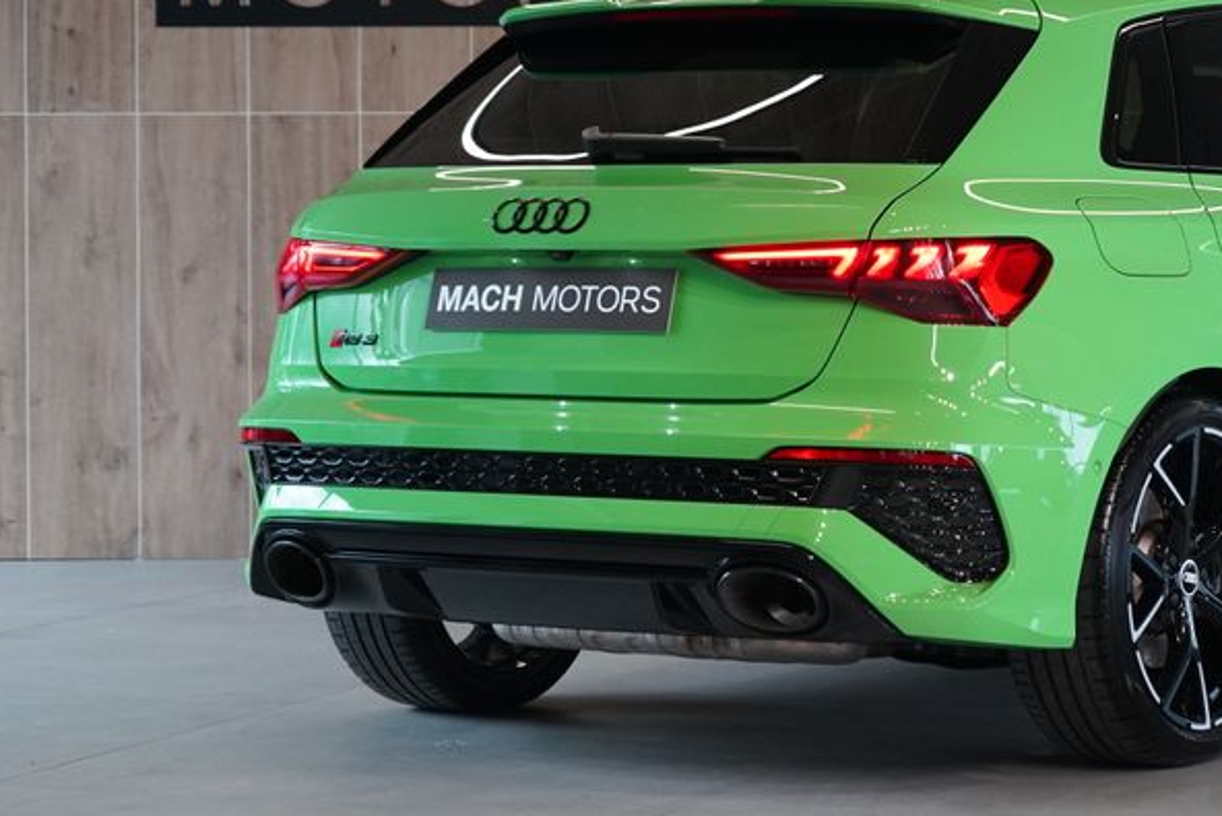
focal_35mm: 121
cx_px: 1044
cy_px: 272
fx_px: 4108
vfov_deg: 11.3
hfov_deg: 16.7
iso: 3200
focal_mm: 70
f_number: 5.6
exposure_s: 1/160
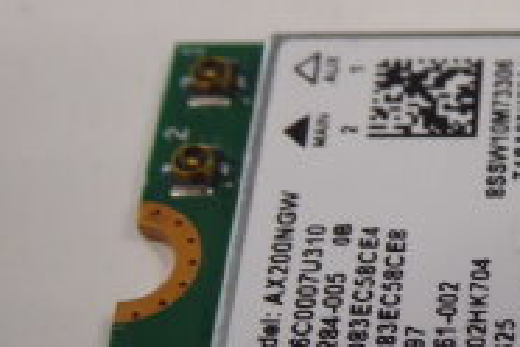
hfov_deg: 16.7
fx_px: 1748
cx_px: 481
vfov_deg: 11.3
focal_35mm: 121
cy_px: 283
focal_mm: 6.3
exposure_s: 1/60
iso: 250
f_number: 3.7
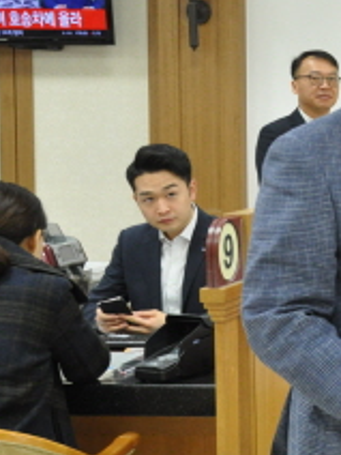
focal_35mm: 110
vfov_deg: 17.8
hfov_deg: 12.2
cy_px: 192
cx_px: 626
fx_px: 1451
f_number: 6.3
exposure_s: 1/80
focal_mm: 25
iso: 1250
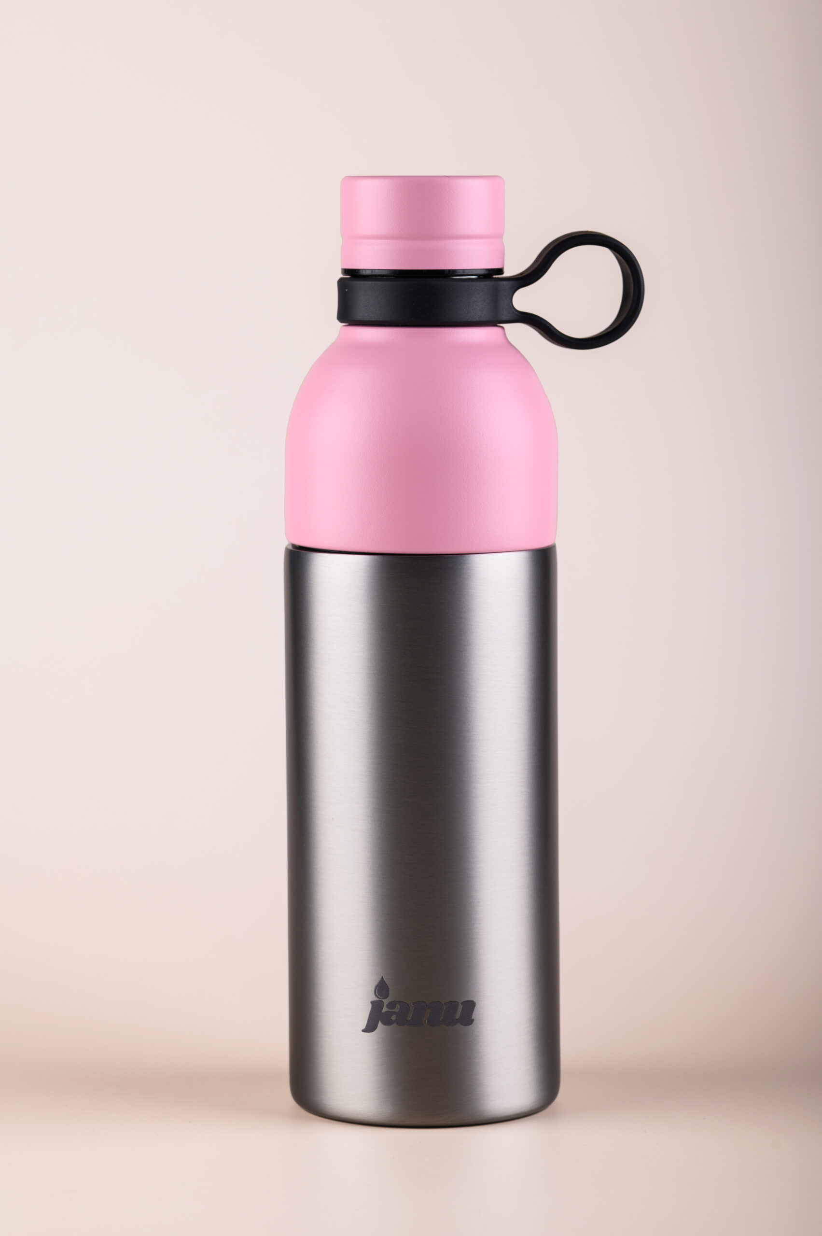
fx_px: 3979
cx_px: 411
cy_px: 618
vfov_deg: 17.7
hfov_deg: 11.8
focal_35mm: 116
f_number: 10
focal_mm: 116
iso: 100
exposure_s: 1/160
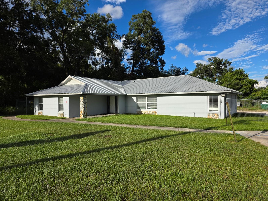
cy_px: 100
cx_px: 134
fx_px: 178
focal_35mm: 23
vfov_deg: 58.9
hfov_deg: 73.9
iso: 80
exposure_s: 1/6574
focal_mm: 6.3
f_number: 1.7
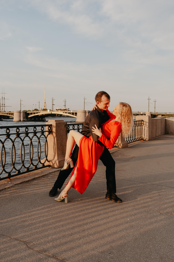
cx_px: 87
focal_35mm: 33
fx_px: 239
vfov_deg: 57.2
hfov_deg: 40.0
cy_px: 131
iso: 100
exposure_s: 1/80
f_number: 8
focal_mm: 33
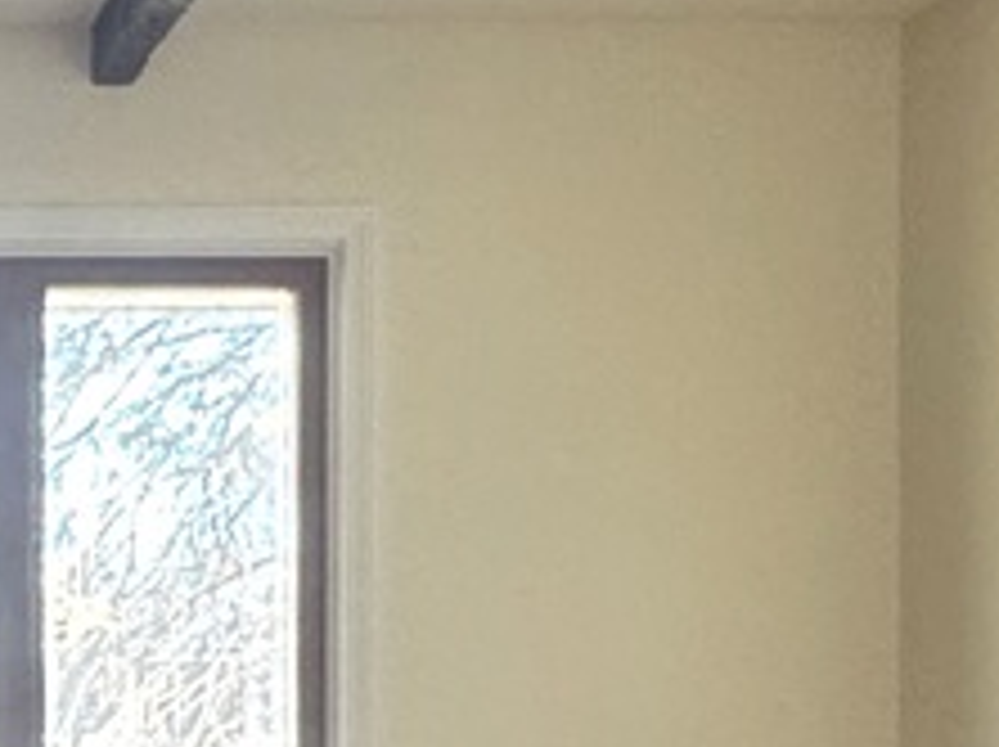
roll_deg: -0.2
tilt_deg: -1.0
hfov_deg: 19.7
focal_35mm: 91
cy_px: 734
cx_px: -338
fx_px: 2623
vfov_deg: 15.9
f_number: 2.2
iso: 250
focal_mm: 2.22
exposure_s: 1/120
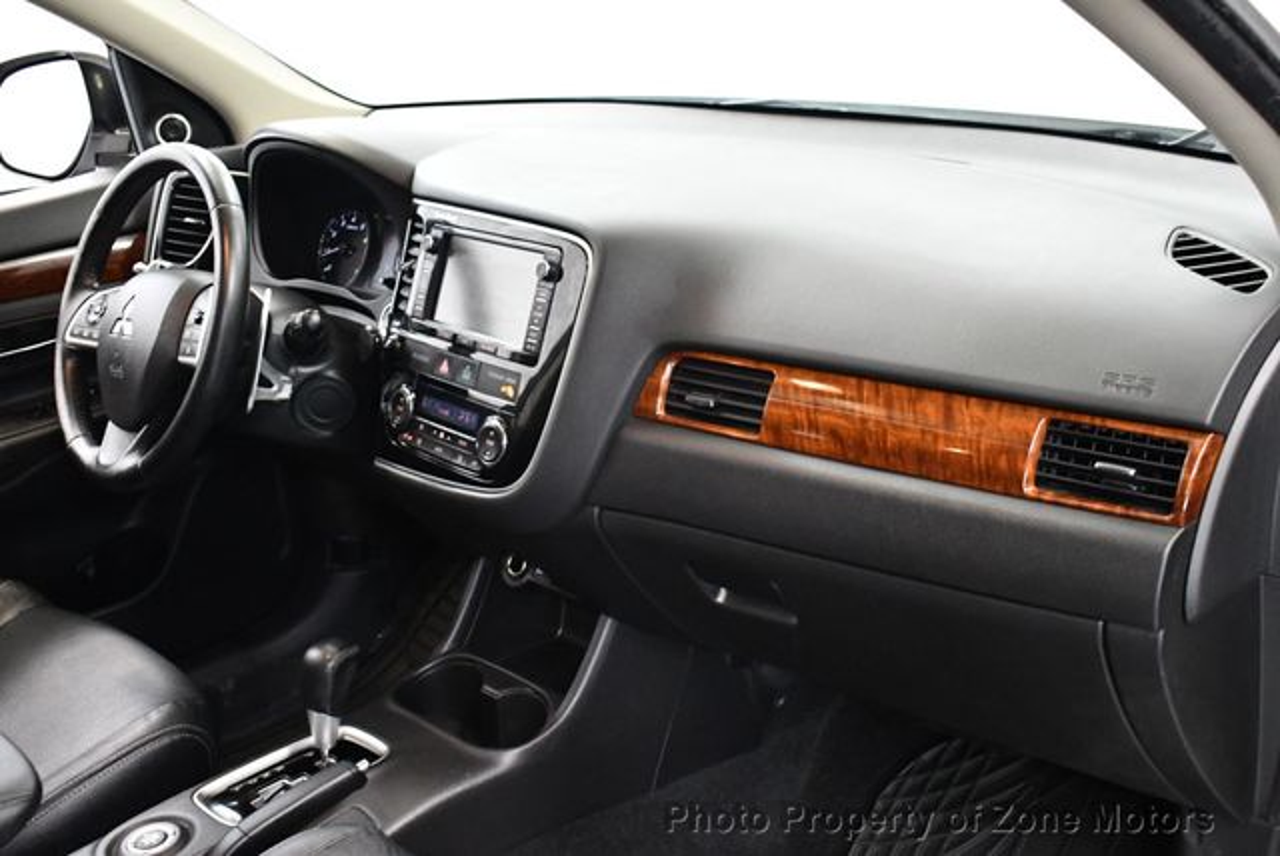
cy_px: 428
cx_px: 640
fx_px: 1423
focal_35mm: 40
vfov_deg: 33.5
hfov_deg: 48.4
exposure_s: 1/80
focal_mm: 20
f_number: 3.8
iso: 3200
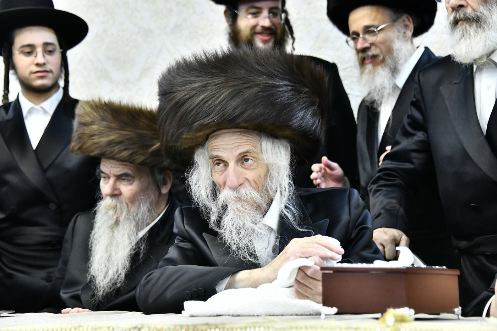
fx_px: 1173
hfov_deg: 23.9
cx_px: 248
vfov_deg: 16.1
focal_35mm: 85
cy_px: 166
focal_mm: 85
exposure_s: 1/200
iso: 3200
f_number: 5.6
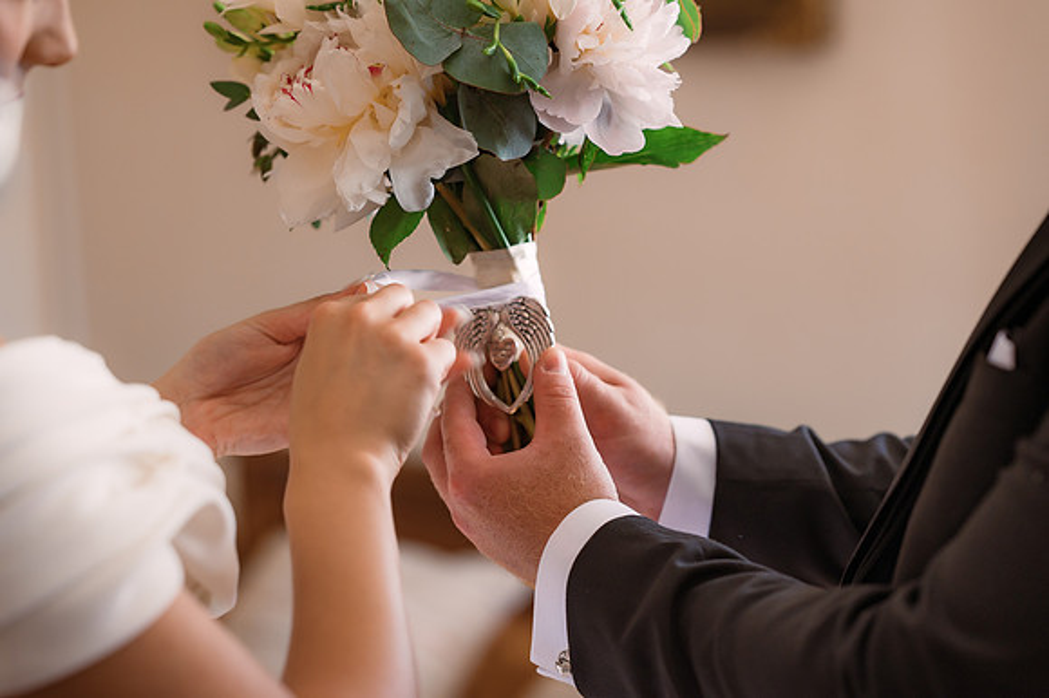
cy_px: 349
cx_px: 524
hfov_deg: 23.9
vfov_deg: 16.1
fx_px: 2475
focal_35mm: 85
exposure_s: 1/100
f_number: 2.8
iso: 500
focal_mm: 85
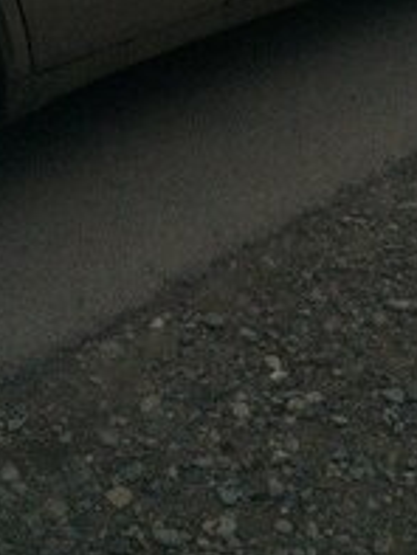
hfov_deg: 20.1
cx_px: 144
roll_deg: +2.8
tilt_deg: -9.5
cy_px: -116
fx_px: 1171
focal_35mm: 73
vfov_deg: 24.2
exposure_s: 1/17
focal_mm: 4.15
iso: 320
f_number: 2.2
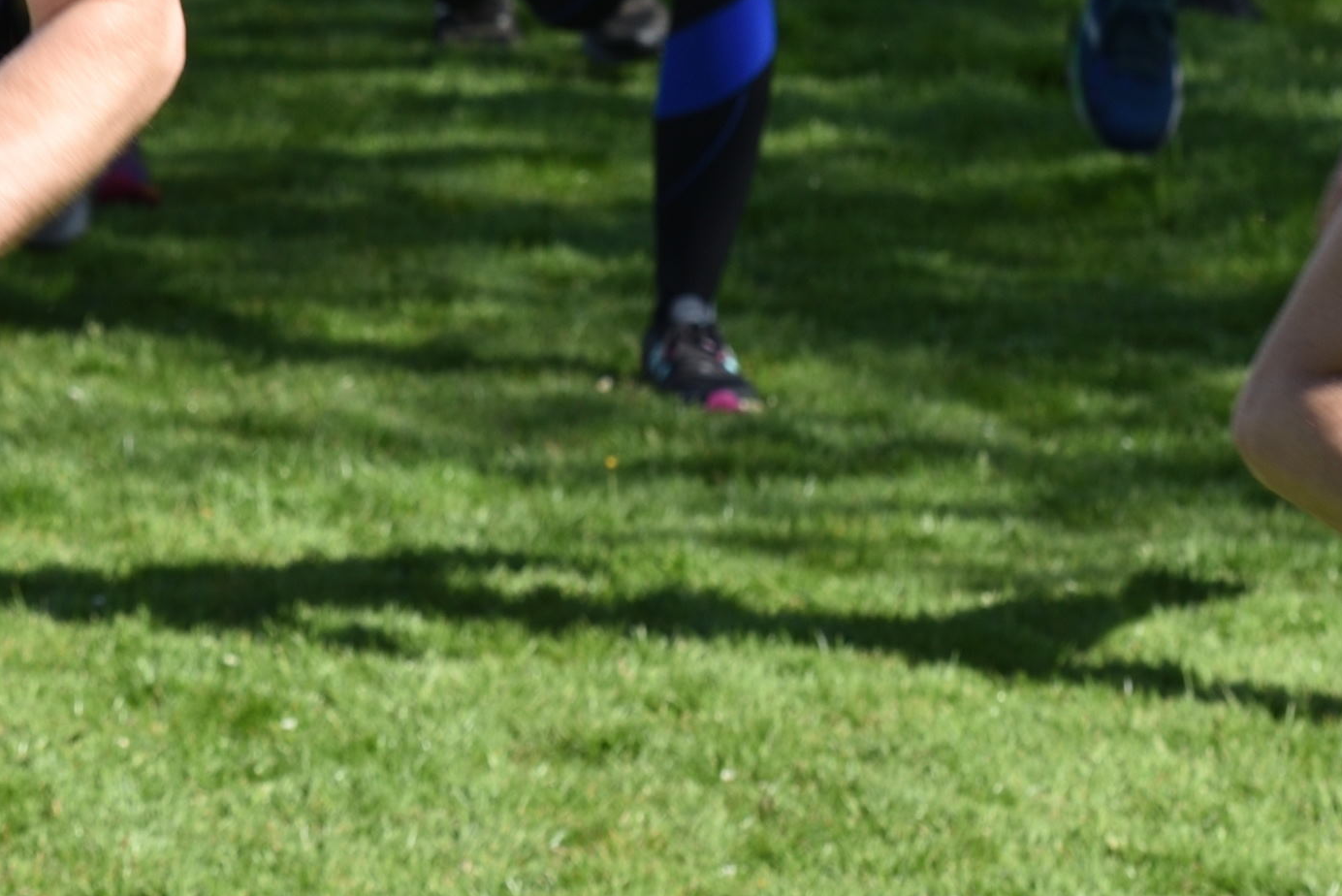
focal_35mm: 487
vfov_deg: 2.8
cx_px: -638
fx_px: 18161
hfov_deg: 4.2
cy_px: -57
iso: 100
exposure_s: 1/250
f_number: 7.1
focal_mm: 112
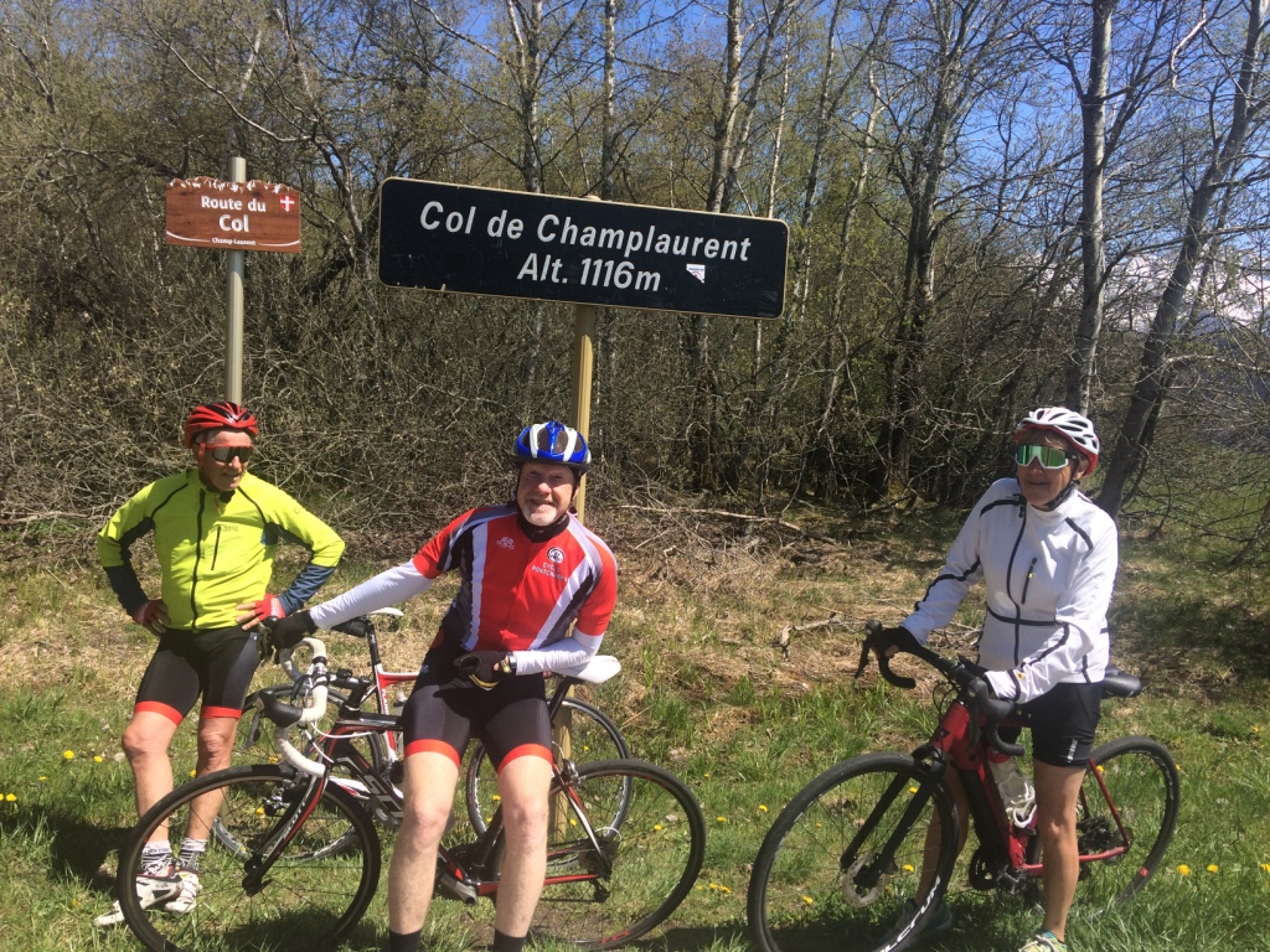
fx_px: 1064
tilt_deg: -6.0
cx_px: 635
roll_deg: -4.0
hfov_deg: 61.7
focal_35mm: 29
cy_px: 476
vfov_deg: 48.2
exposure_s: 1/1414
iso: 32
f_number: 2.2
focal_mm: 4.15
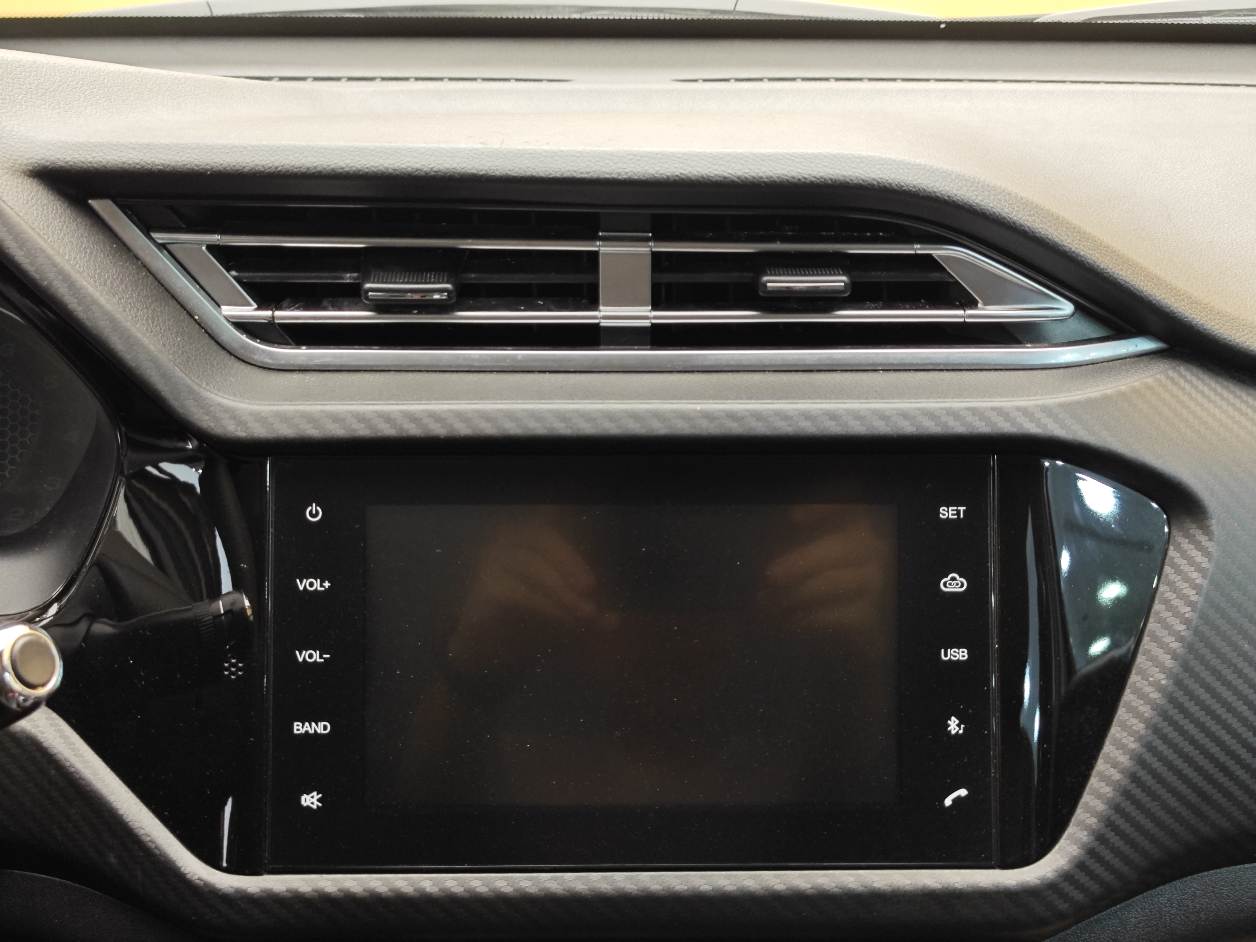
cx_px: 628
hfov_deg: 41.2
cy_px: 471
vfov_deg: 31.5
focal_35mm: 46
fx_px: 1669
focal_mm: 8.7
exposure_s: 1/25
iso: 320
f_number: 1.9
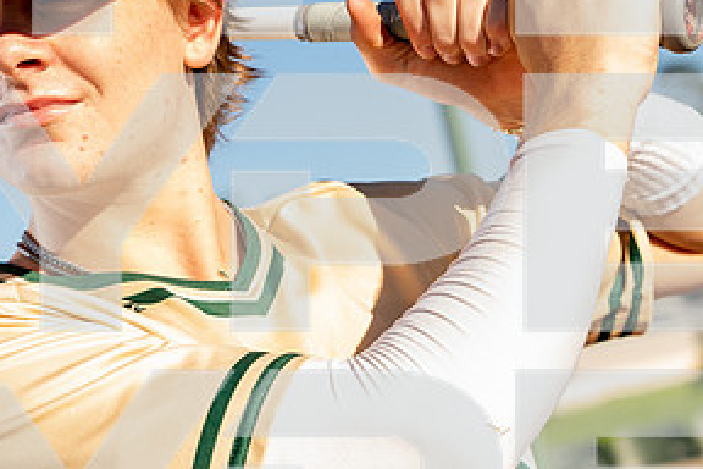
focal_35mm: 125
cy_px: 204
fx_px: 2441
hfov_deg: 16.3
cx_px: 183
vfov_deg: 11.0
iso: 100
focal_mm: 62
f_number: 4.5
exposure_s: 1/250
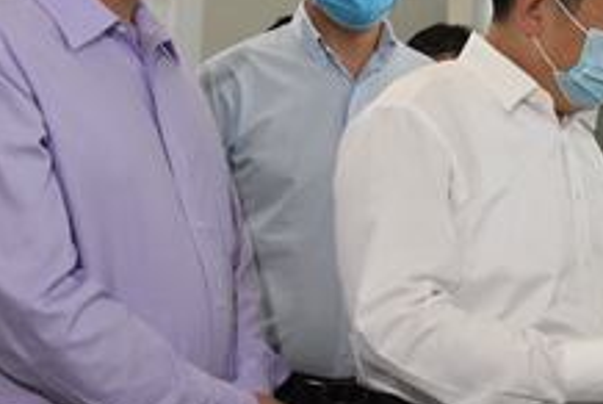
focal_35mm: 77
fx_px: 1291
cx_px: 780
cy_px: 46
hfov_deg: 23.3
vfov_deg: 17.5
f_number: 10
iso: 10000
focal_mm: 28
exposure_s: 1/400
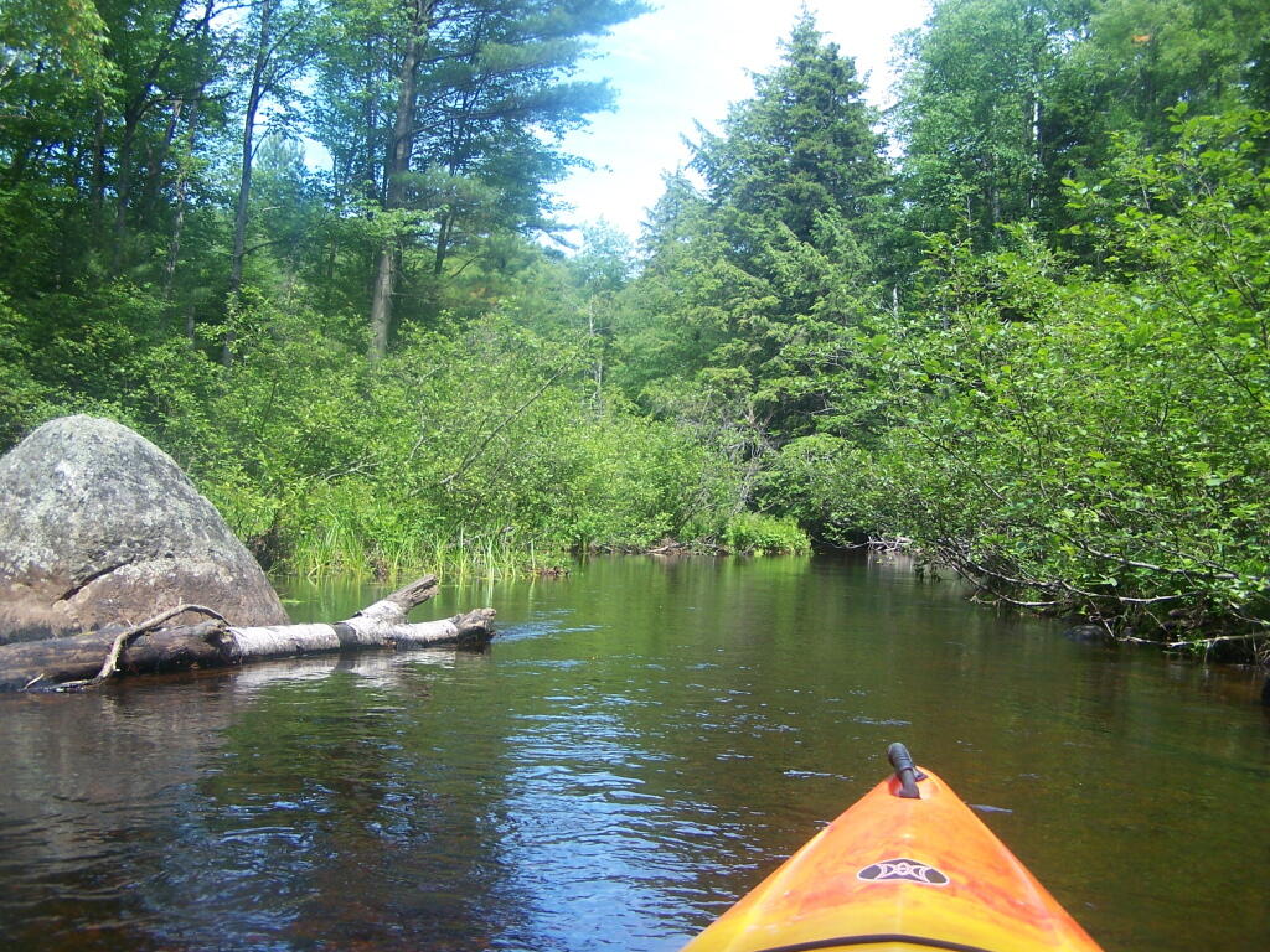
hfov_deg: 49.0
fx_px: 1394
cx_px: 635
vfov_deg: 37.7
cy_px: 476
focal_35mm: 38
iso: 80
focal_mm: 6.3
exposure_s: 1/320
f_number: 2.8
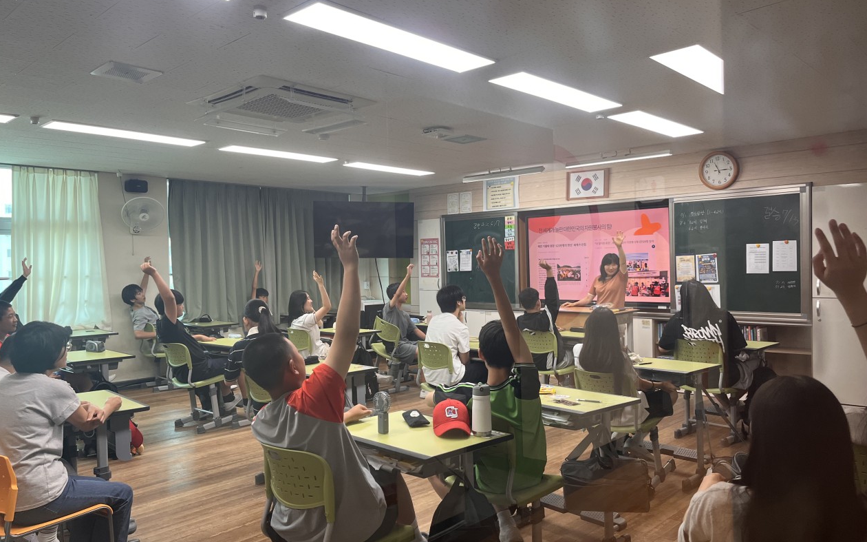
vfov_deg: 44.5
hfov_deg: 66.5
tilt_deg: -1.6
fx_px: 661
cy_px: 278
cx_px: 436
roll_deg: +0.6
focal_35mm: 28
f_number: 1.6
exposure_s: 1/120
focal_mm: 5.1
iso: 100
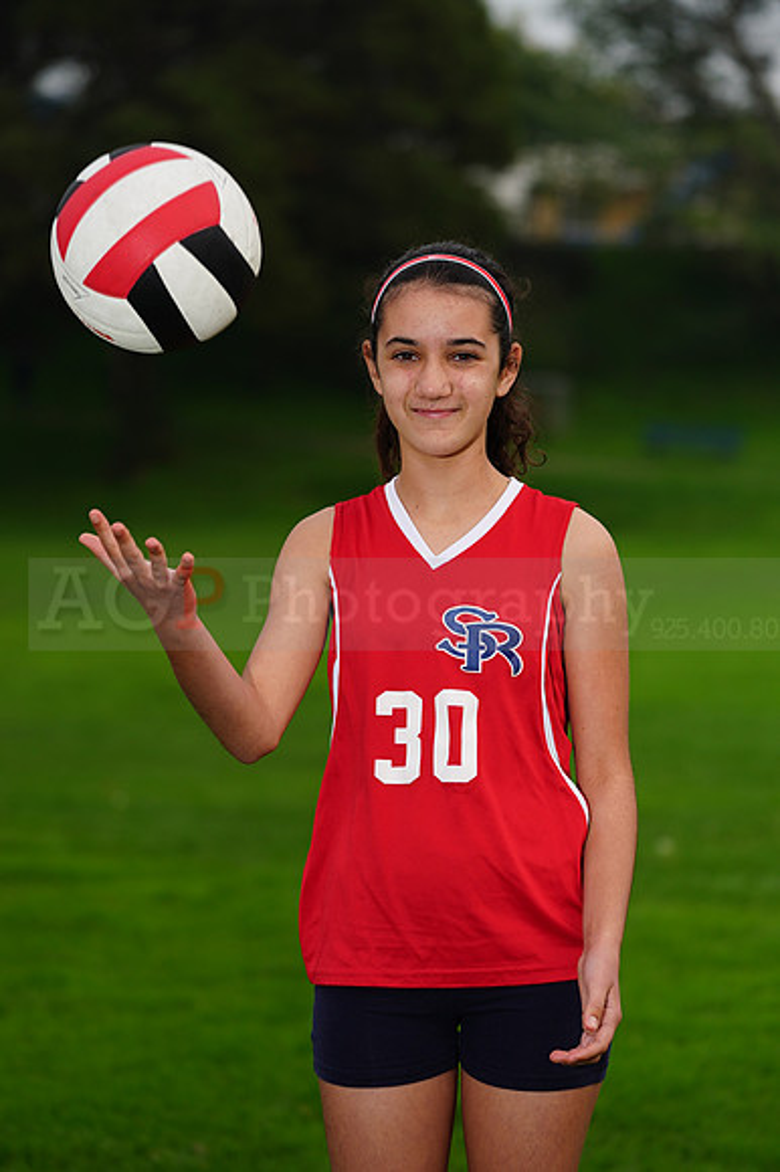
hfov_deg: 8.5
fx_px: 5271
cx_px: 390
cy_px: 586
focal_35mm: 162
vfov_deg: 12.7
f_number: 5
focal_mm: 162
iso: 200
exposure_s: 1/250
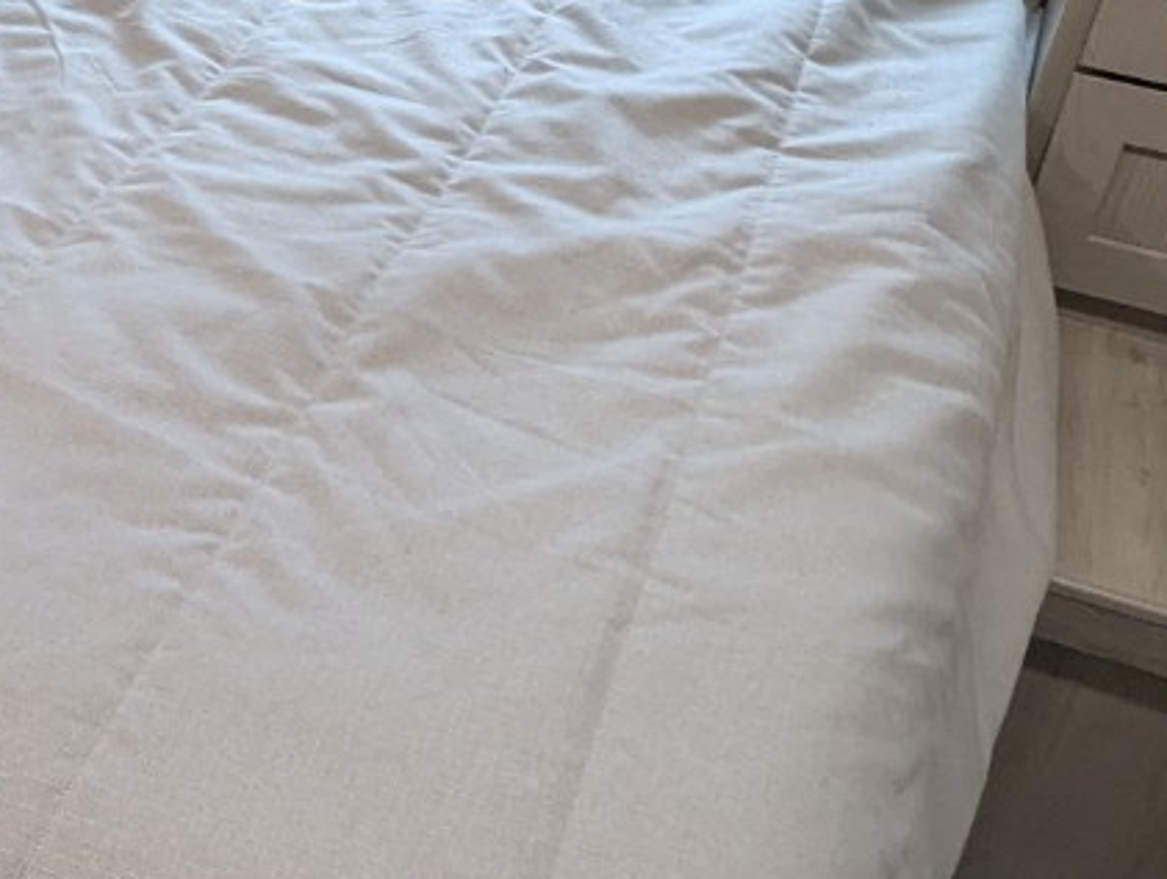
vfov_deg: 27.3
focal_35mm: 53
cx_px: 76
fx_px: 1789
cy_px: 236
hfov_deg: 33.8
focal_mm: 2.35
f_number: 2.2
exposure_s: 1/78.8
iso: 356
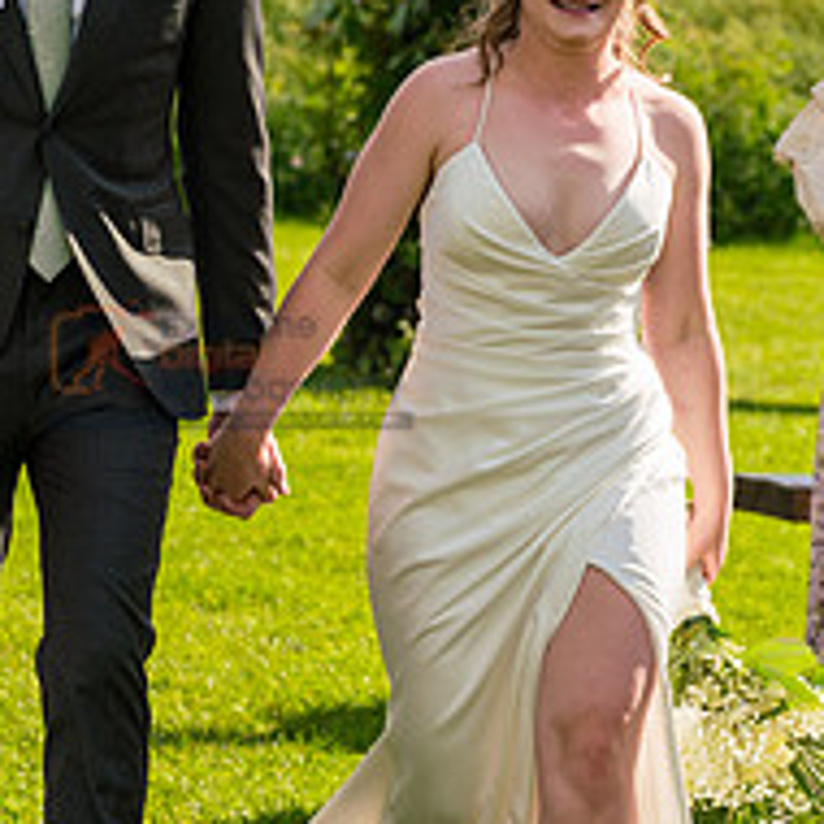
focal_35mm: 260
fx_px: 7002
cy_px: 365
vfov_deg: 6.7
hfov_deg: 6.7
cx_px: 241
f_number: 4.5
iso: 400
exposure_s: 1/1600
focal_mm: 82
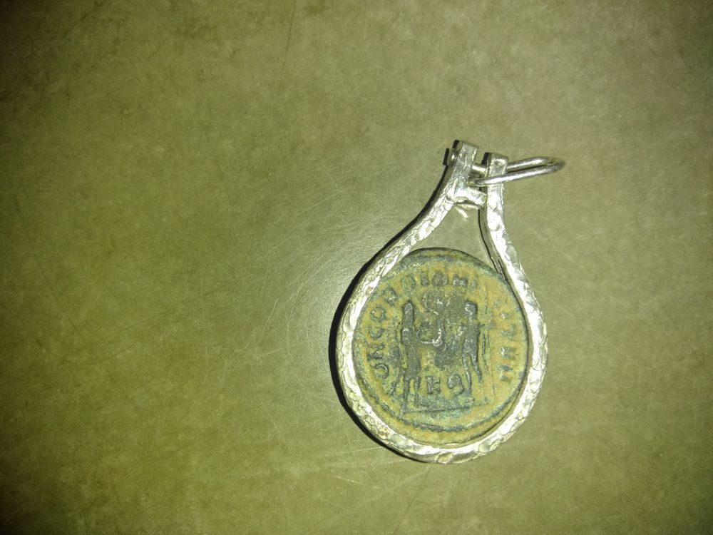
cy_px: 268
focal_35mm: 20
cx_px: 356
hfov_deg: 81.7
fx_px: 412
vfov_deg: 66.0
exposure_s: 1/315
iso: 100
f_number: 2.2
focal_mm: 3.46
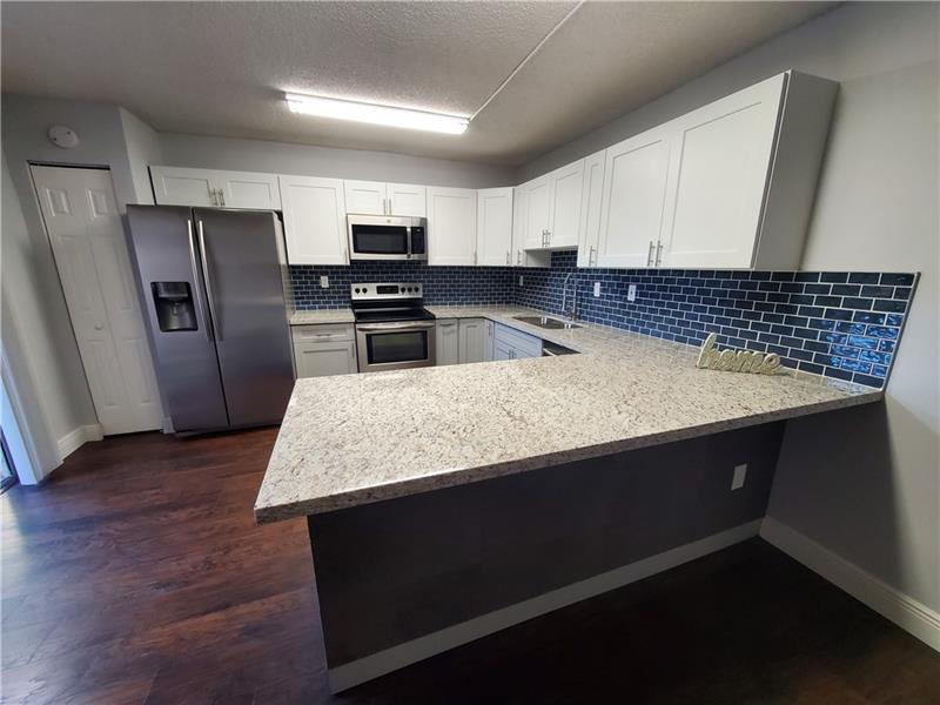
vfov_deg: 89.9
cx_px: 470
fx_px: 353
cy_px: 352
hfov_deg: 106.2
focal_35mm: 13
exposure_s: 1/59
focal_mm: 1.8
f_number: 2.2
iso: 250
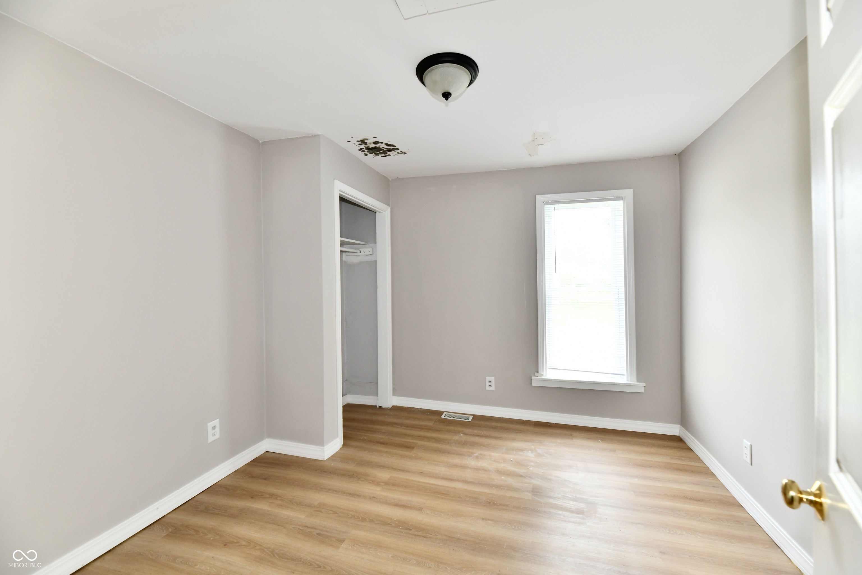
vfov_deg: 81.2
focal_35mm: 14
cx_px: 431
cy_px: 288
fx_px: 335
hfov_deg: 104.3
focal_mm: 14
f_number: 6.3
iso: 640
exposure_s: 1/60
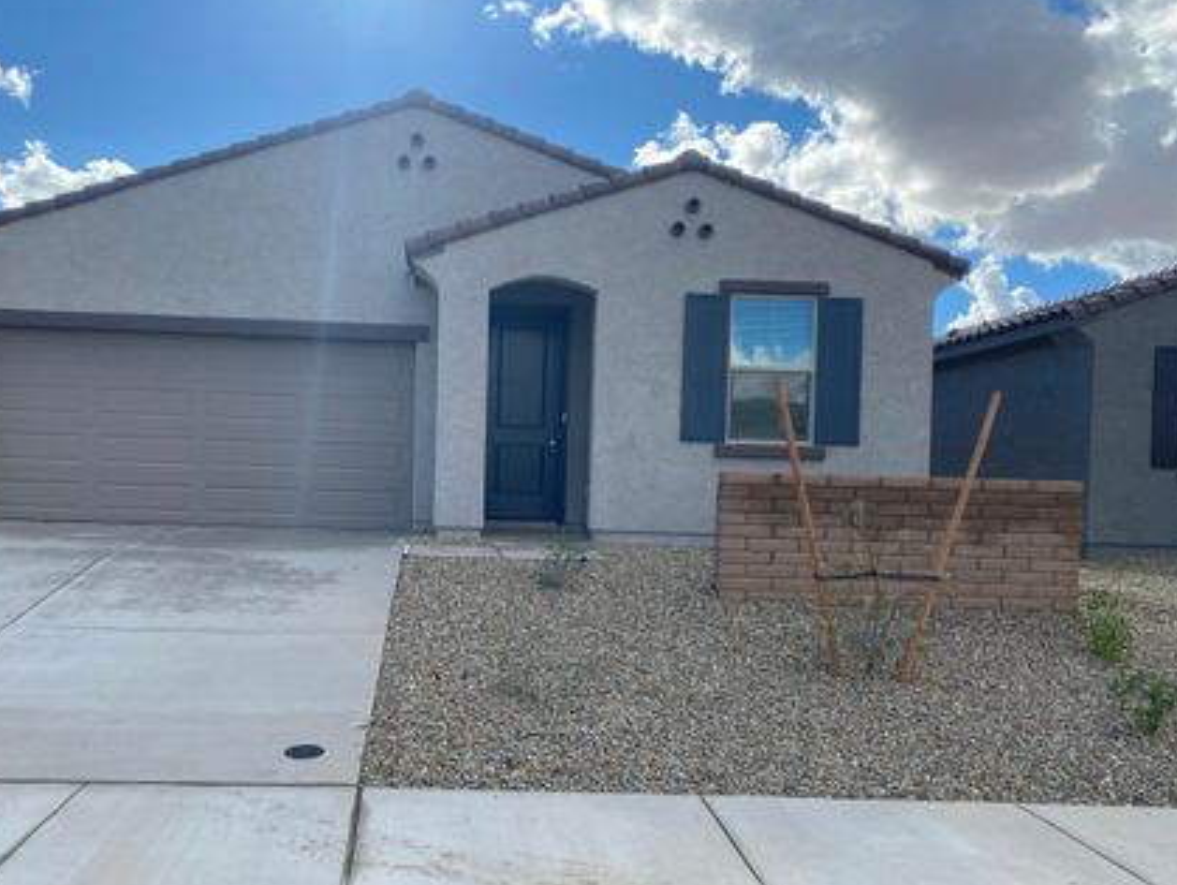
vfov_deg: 45.4
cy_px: 513
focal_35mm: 31
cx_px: 503
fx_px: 1055
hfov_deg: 58.1
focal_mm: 4.25
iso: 32
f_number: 1.8
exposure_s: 1/2222
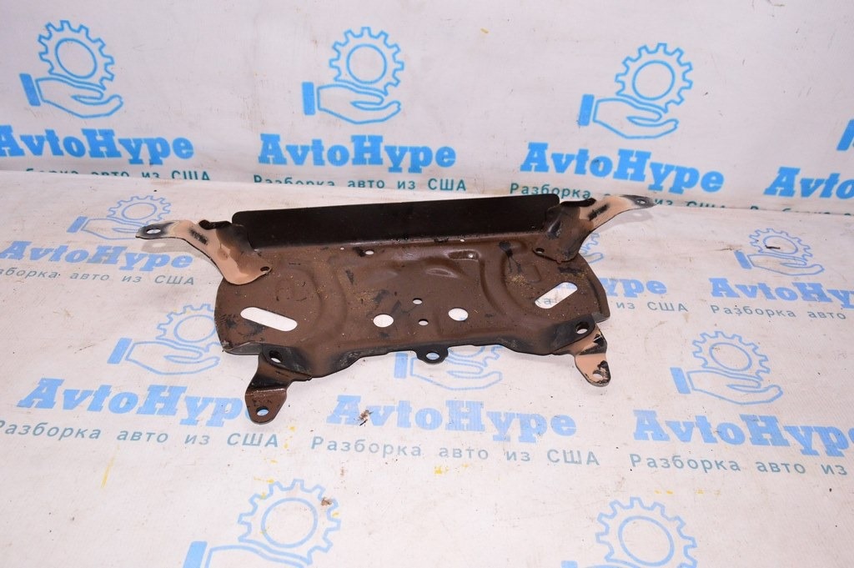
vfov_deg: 47.9
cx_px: 427
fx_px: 640
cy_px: 284
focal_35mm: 27
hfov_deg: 67.4
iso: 1600
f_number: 8
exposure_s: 1/160
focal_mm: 18
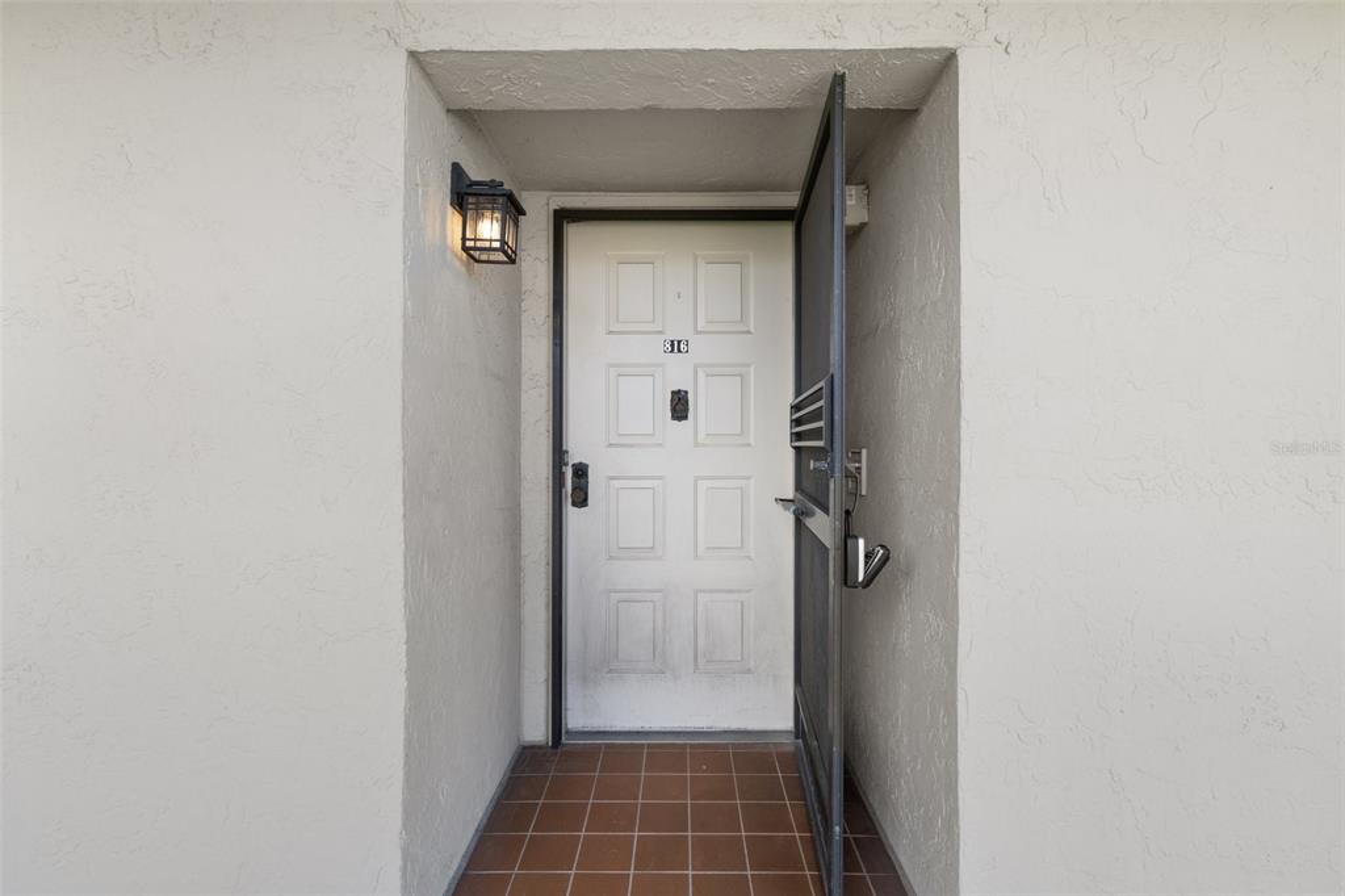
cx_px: 672
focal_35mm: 16
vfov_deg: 73.7
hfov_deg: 96.8
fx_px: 598
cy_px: 448
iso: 320
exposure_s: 1/125
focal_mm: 16
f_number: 8
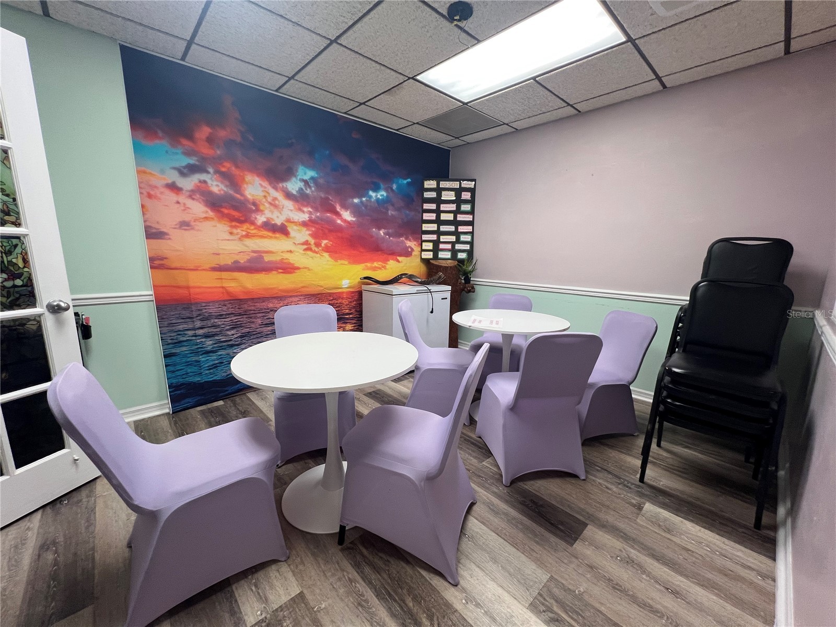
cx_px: 418
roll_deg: +0.0
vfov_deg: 89.9
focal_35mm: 13
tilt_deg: -11.5
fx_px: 314
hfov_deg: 106.2
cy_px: 314
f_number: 1.8
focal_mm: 1.57
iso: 100
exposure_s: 1/120
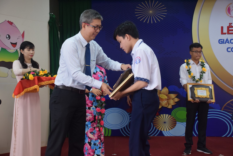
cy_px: 78
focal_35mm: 48
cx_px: 116
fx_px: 311
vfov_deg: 28.1
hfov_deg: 41.1
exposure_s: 1/60
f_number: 4.2
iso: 1400
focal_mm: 32
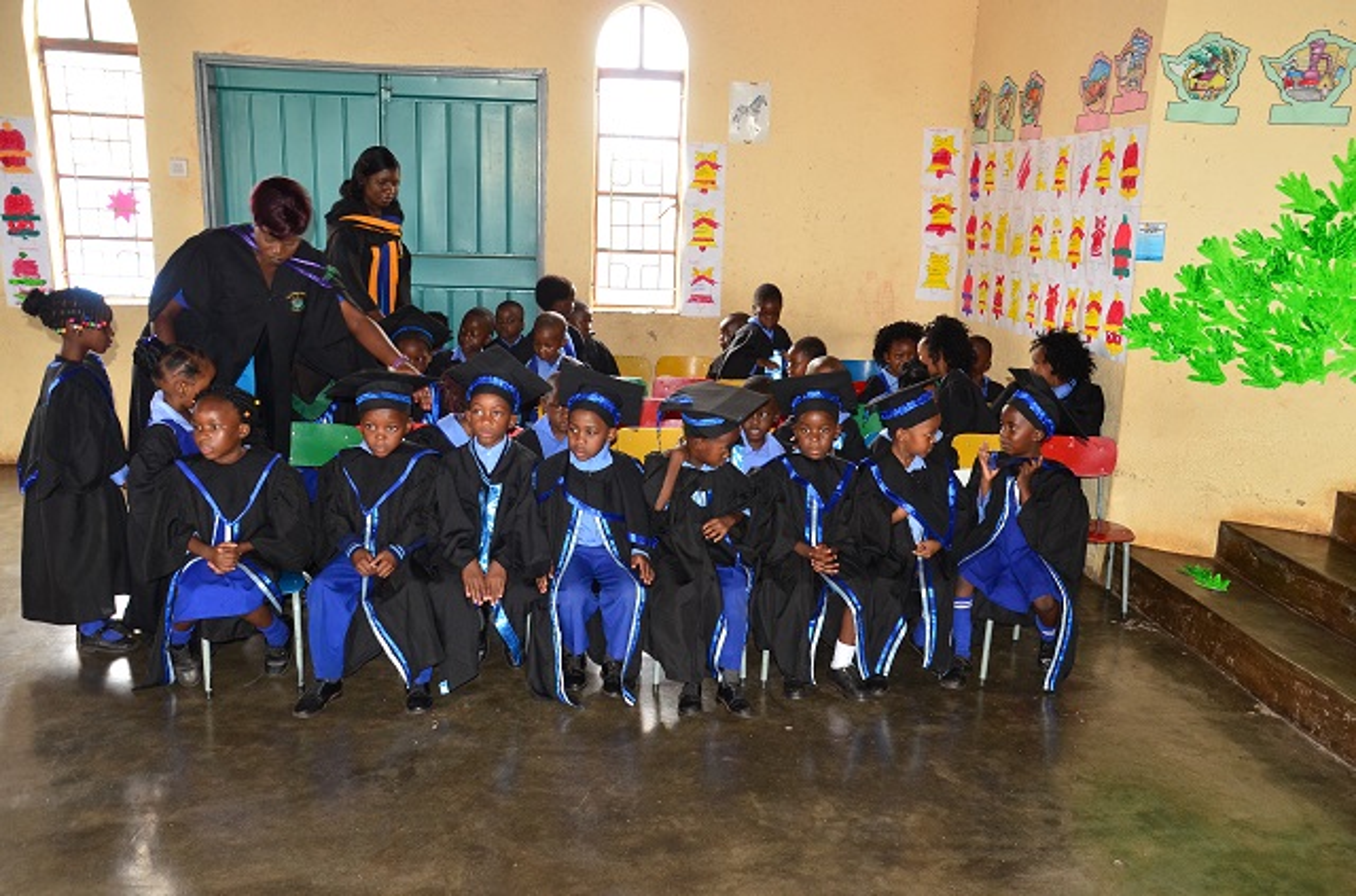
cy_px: 448
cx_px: 678
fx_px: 1240
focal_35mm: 33
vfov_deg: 39.7
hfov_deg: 57.4
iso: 640
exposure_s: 1/60
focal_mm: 22
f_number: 4.5
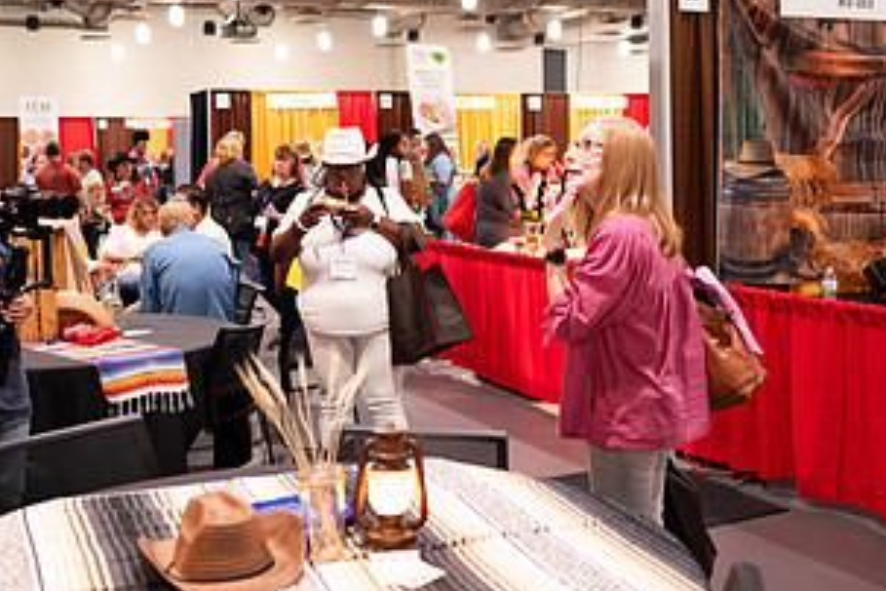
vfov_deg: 29.2
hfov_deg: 42.7
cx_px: 468
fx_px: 1132
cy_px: 238
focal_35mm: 46
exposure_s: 1/200
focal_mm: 24
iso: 1250
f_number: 1.8
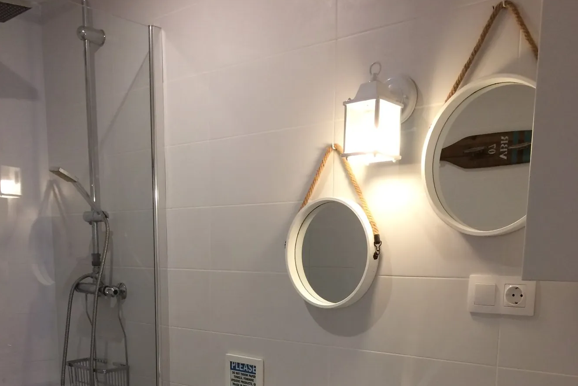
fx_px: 658
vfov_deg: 30.7
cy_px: 372
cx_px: 293
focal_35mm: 41
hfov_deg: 47.4
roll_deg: -0.3
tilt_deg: -12.4
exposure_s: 1/33
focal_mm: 4.15
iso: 64
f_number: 2.2
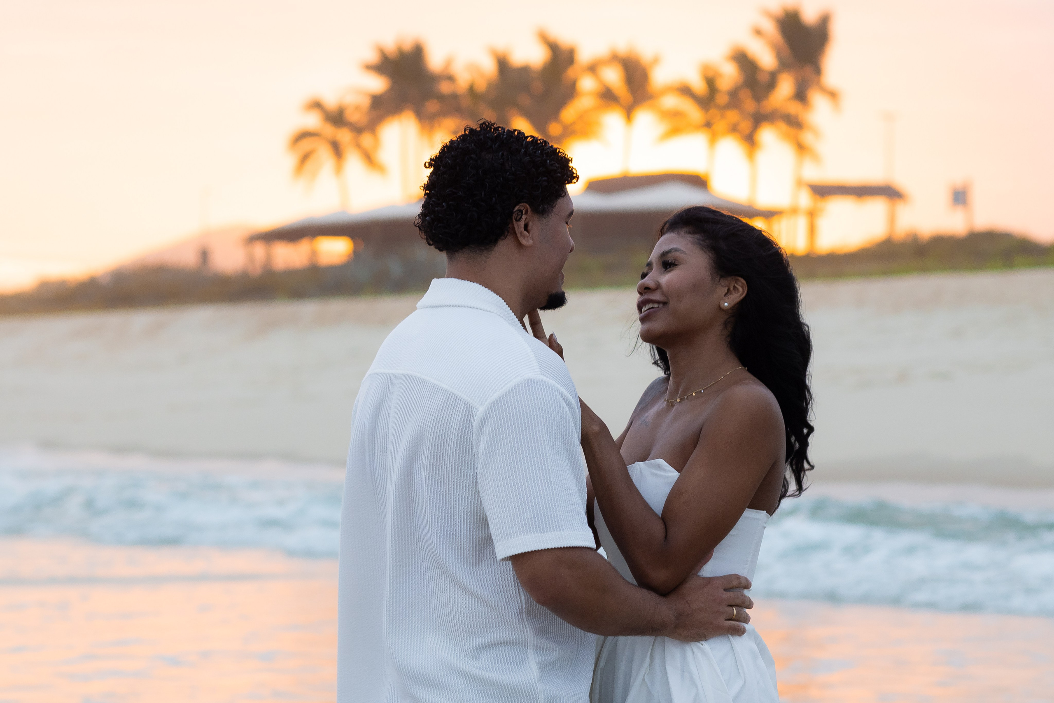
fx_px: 3741
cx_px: 527
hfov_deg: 16.0
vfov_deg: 10.7
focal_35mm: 128
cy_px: 352
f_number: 4.5
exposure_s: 1/160
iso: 500
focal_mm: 85
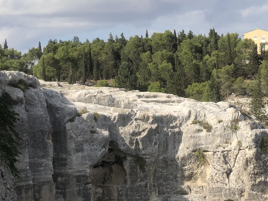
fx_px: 944
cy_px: 158
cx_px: 292
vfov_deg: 12.1
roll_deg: +1.9
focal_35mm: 122
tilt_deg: -2.5
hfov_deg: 15.7
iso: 16
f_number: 2.4
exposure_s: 1/1080
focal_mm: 6
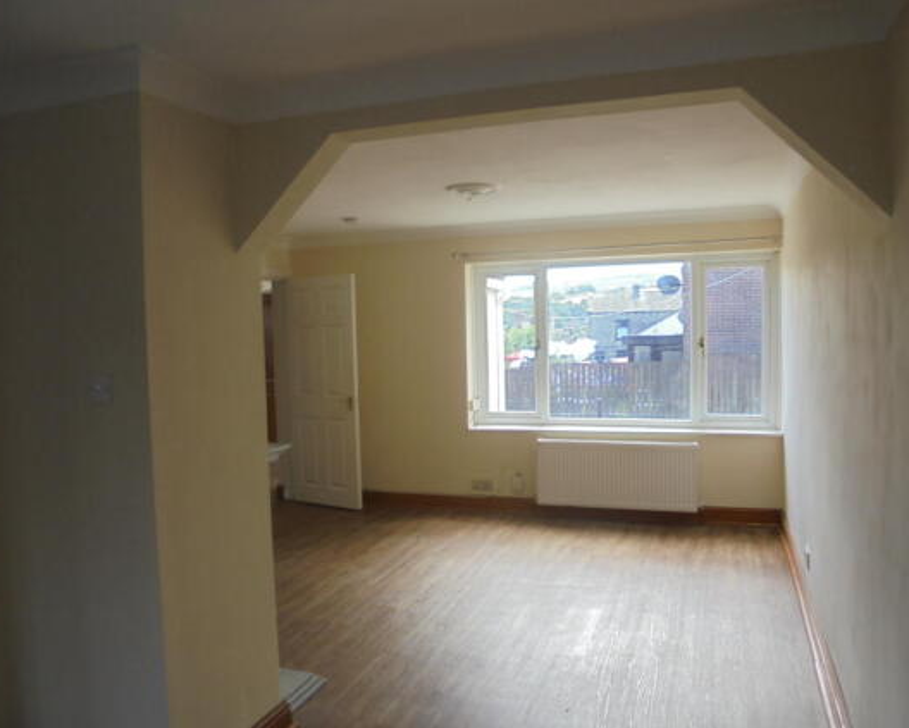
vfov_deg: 51.6
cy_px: 374
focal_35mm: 28
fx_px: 754
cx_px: 450
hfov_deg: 62.2
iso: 100
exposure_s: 1/50
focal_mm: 4.6
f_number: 3.5
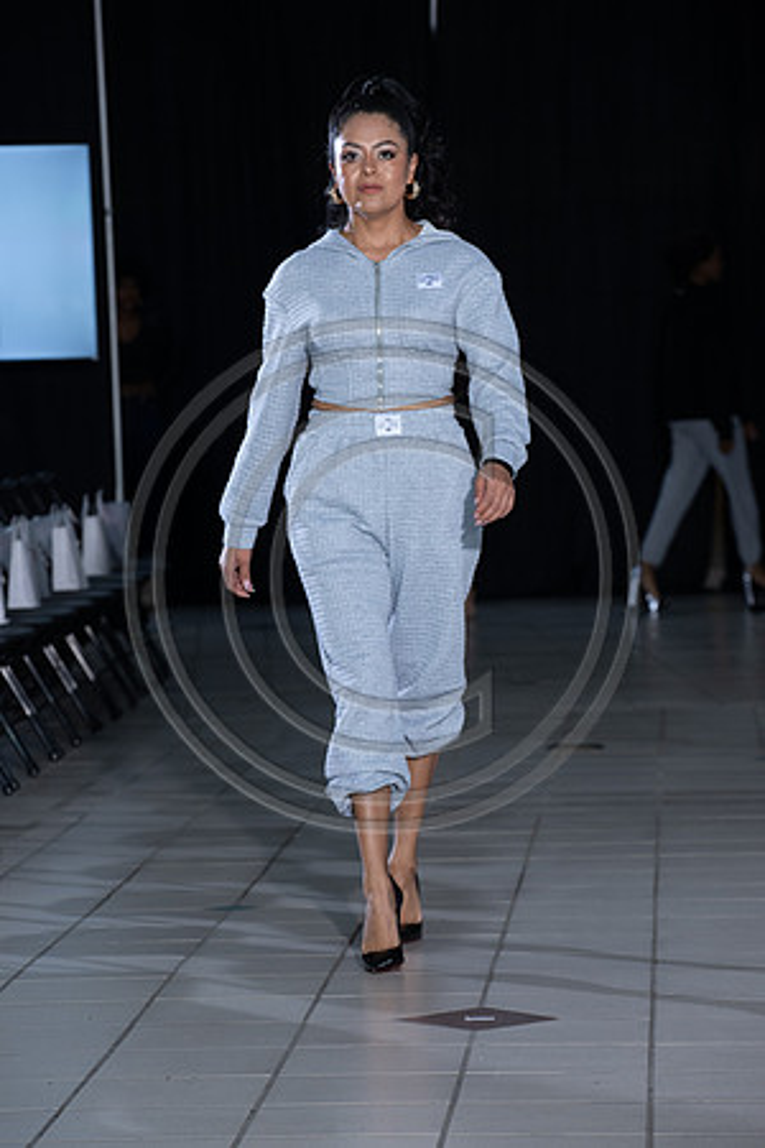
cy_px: 574
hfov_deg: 9.8
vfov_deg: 14.7
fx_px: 4462
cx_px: 382
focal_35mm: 140
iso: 640
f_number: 6.3
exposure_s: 1/160
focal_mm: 140
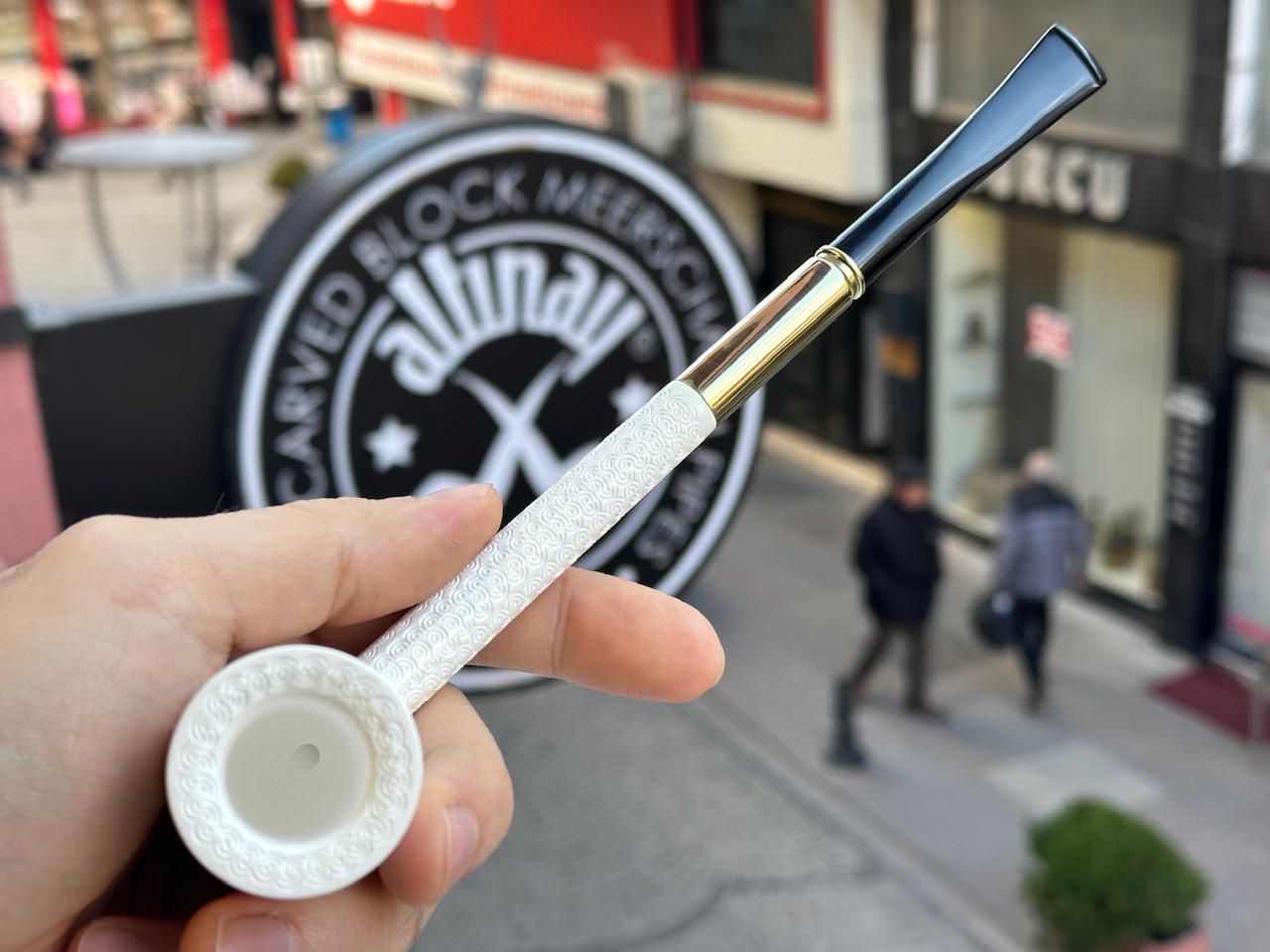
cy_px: 476
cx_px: 635
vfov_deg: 30.3
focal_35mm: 48
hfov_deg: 39.7
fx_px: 1761
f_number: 1.78
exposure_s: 1/180
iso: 50
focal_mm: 6.86
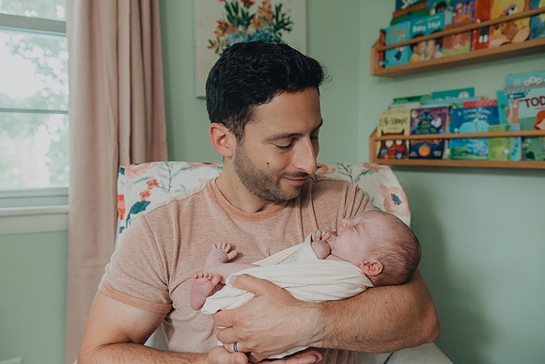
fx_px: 554
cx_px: 272
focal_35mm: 37
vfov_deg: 36.3
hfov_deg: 52.4
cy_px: 182
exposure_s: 1/125
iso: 3200
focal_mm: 36
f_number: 4
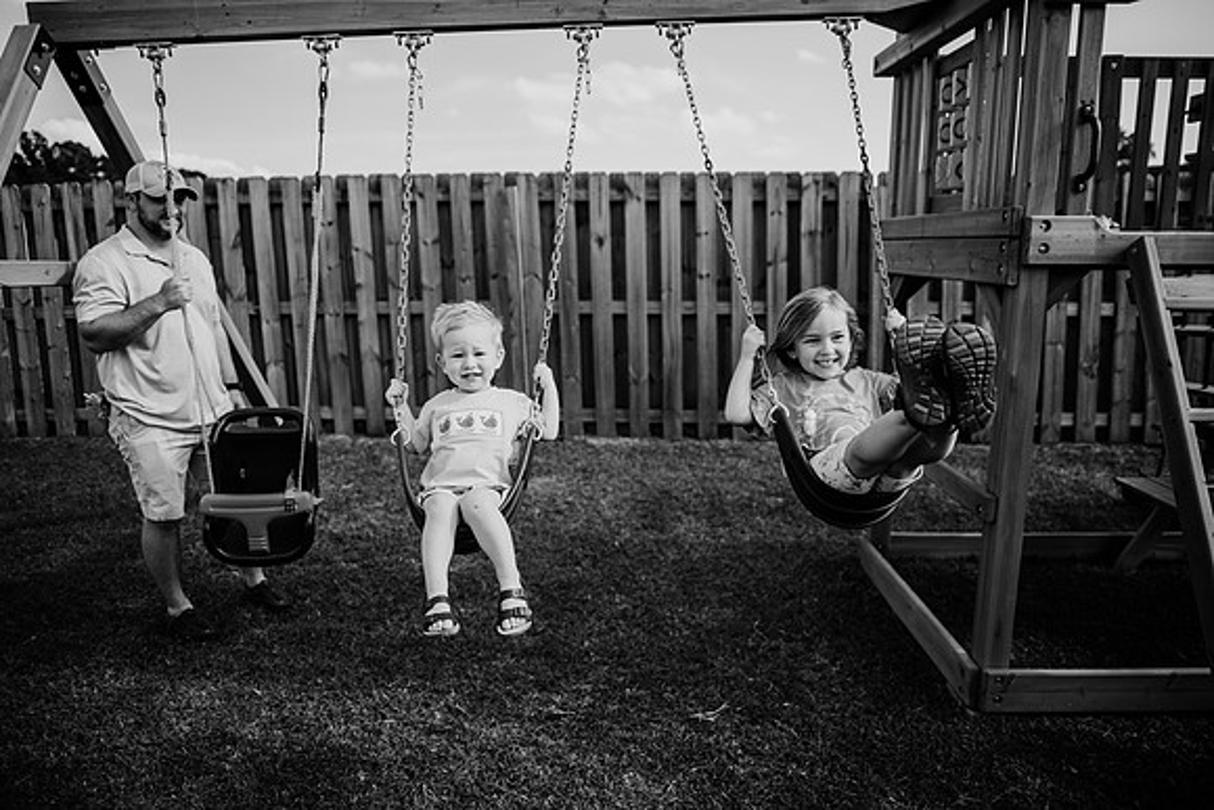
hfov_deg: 73.7
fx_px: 809
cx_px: 607
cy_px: 405
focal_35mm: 24
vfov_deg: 53.2
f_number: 2.2
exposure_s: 1/1600
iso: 100
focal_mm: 24
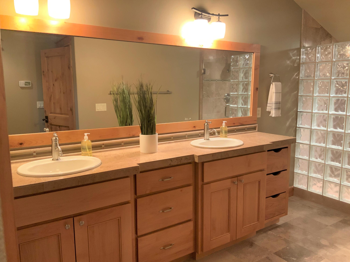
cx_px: 175
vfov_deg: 48.2
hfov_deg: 61.7
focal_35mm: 29
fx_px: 293
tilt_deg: -8.2
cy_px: 131
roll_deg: +0.5
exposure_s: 1/60
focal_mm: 3
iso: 160
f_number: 1.8
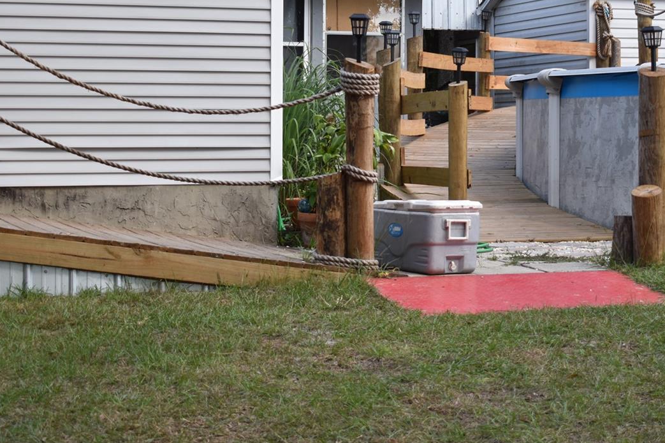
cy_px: 133
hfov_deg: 22.0
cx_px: 454
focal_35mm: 92
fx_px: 1699
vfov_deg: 14.8
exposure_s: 1/250
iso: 220
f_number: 5.6
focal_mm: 40
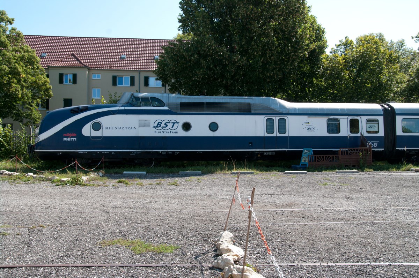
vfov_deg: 38.3
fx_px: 401
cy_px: 139
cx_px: 210
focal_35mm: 34
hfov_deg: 55.2
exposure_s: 1/350
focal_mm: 23
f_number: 8
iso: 400
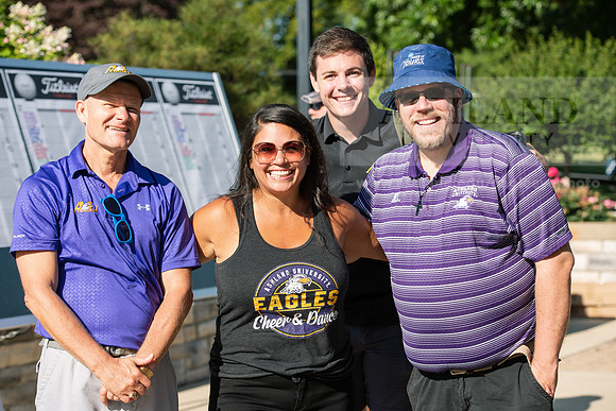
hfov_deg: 22.1
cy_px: 206
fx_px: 1575
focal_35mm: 92
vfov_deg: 14.9
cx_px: 308
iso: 125
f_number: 5
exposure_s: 1/500
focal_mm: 92
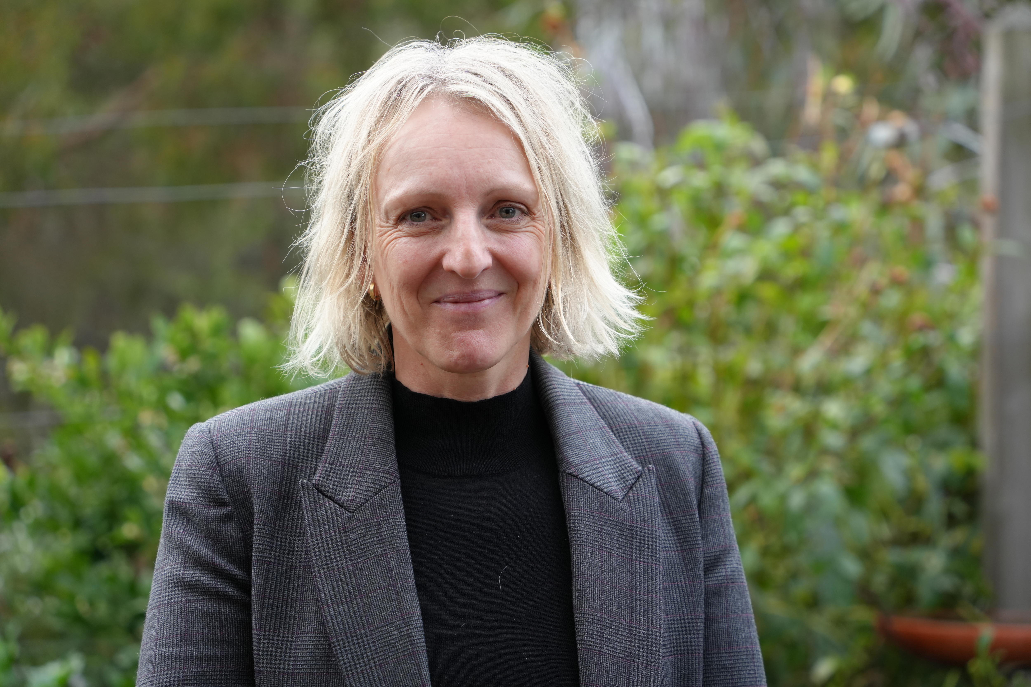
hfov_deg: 19.5
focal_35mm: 105
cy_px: 344
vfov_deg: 13.0
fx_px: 3007
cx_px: 516
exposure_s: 1/160
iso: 1000
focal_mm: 105
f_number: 4.5
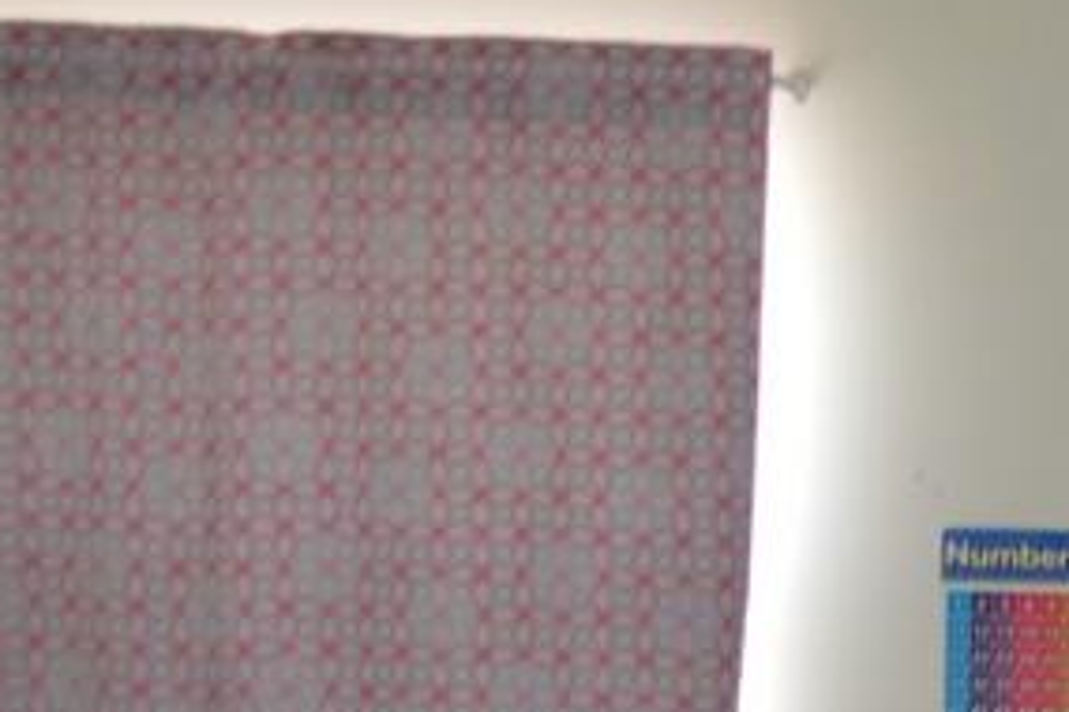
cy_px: 954
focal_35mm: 148
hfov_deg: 12.2
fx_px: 4394
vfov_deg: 9.1
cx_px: 2161
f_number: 3.8
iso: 400
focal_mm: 22
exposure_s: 1/20
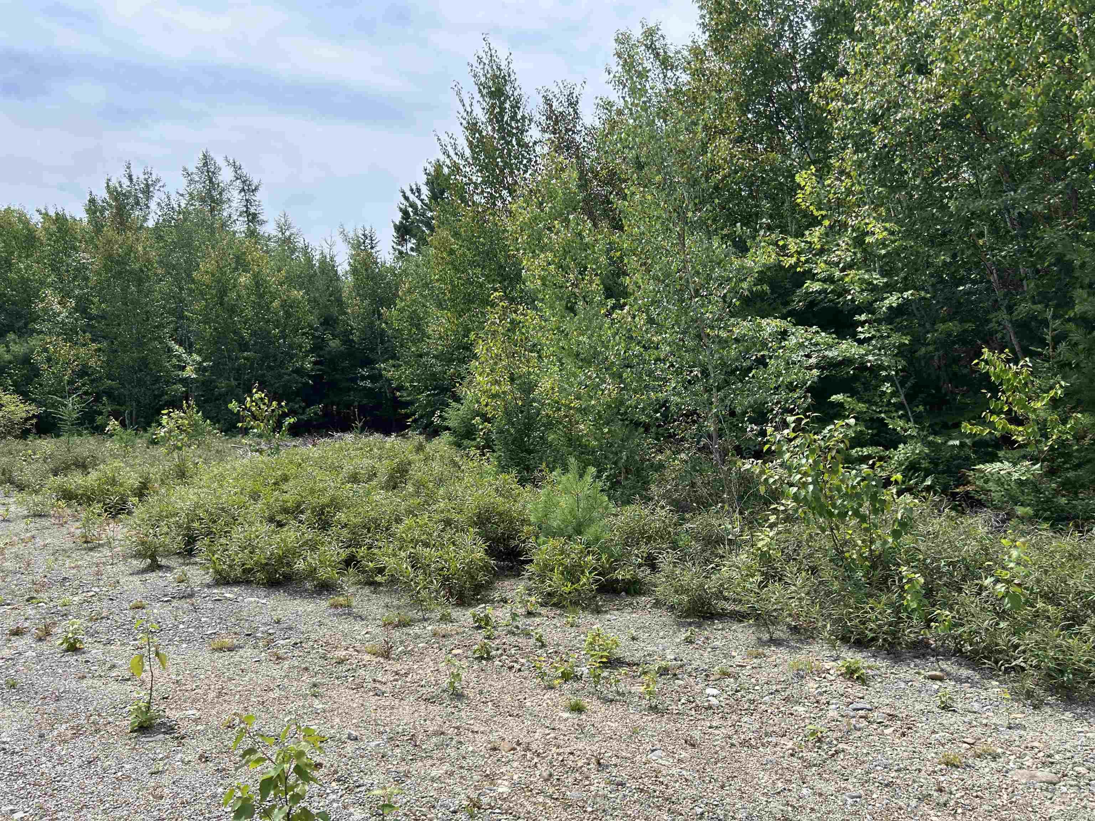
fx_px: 822
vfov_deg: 53.1
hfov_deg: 67.3
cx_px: 548
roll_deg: +0.0
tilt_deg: -3.1
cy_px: 410
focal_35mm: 26
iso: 50
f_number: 1.5
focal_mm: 5.7
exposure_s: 1/1869
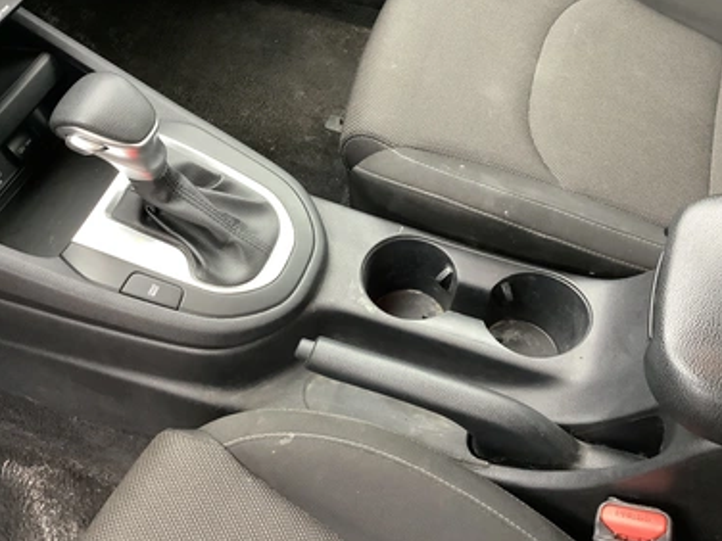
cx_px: 348
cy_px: 284
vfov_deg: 42.9
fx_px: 688
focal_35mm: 33
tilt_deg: -59.9
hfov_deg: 55.3
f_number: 2.4
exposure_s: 1/60
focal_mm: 3.3
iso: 320
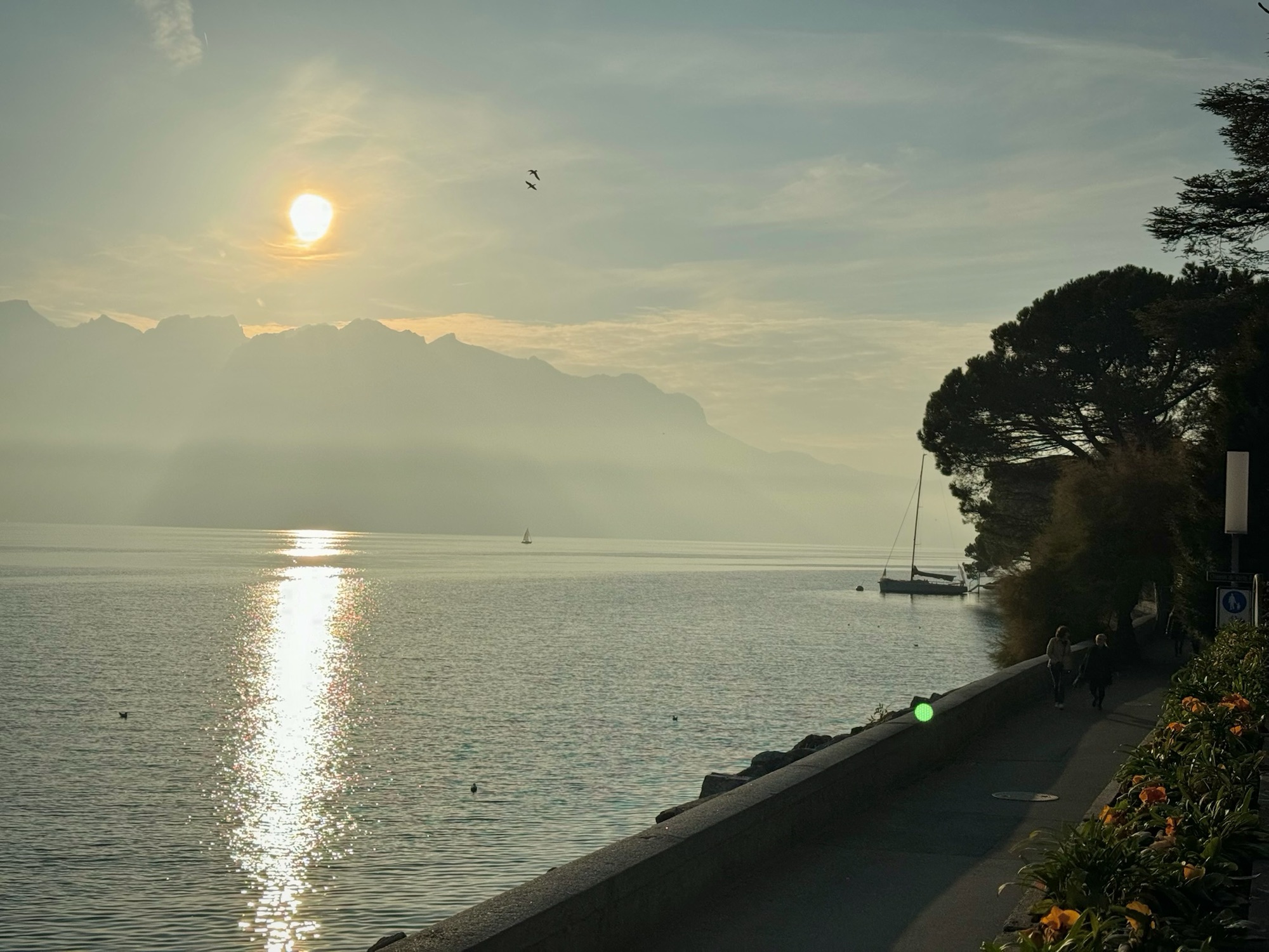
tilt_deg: +2.1
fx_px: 1760
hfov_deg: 39.7
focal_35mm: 48
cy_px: 476
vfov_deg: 30.3
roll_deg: -1.7
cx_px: 634
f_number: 1.78
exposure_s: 1/50000
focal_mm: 6.76
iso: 80
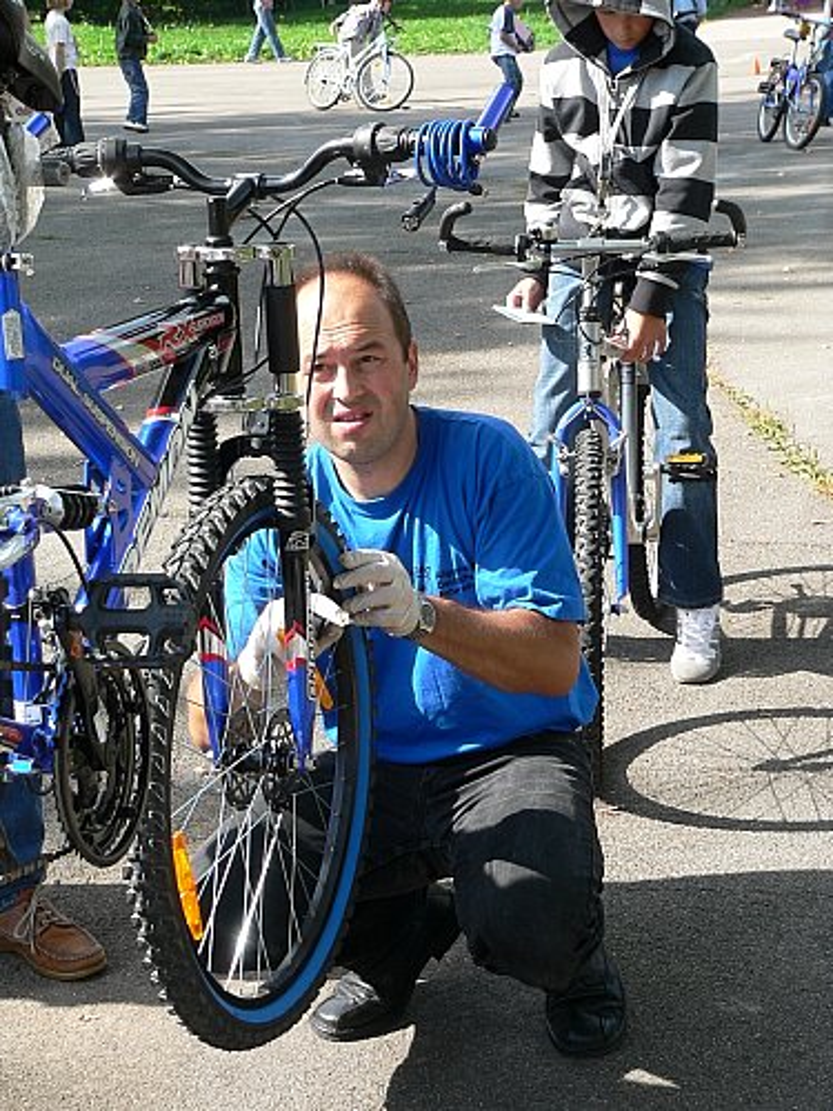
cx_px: 416
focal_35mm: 73
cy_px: 556
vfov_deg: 26.7
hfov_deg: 20.2
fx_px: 2342
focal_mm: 12.1
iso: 80
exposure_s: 1/160
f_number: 4
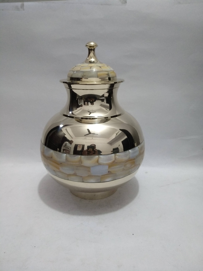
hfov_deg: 61.1
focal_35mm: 22
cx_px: 102
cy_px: 136
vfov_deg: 76.4
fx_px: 172
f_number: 2.2
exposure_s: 1/33
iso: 640
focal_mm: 3.81
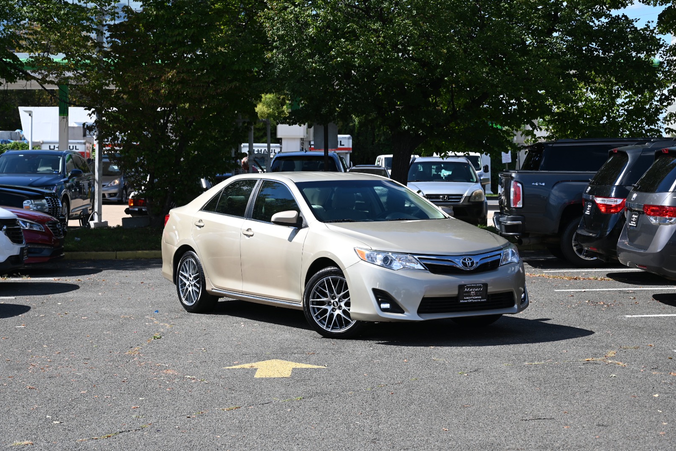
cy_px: 224
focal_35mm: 71
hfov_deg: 28.5
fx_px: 1333
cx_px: 341
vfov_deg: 19.2
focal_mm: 70
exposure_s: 1/320
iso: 100
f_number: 6.3
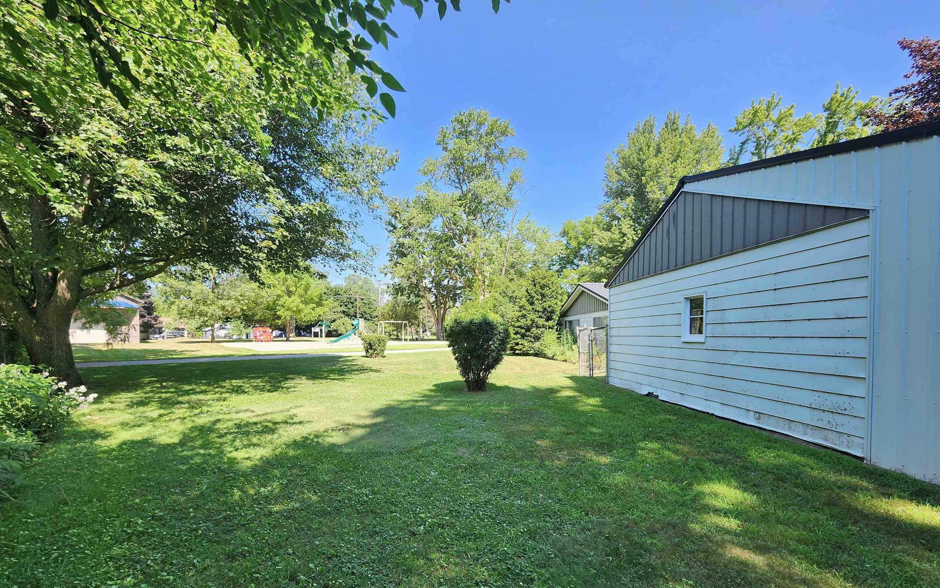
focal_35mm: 14
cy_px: 343
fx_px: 359
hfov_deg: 105.3
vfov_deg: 78.0
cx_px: 477
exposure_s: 1/443
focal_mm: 2.2
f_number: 2.2
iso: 50
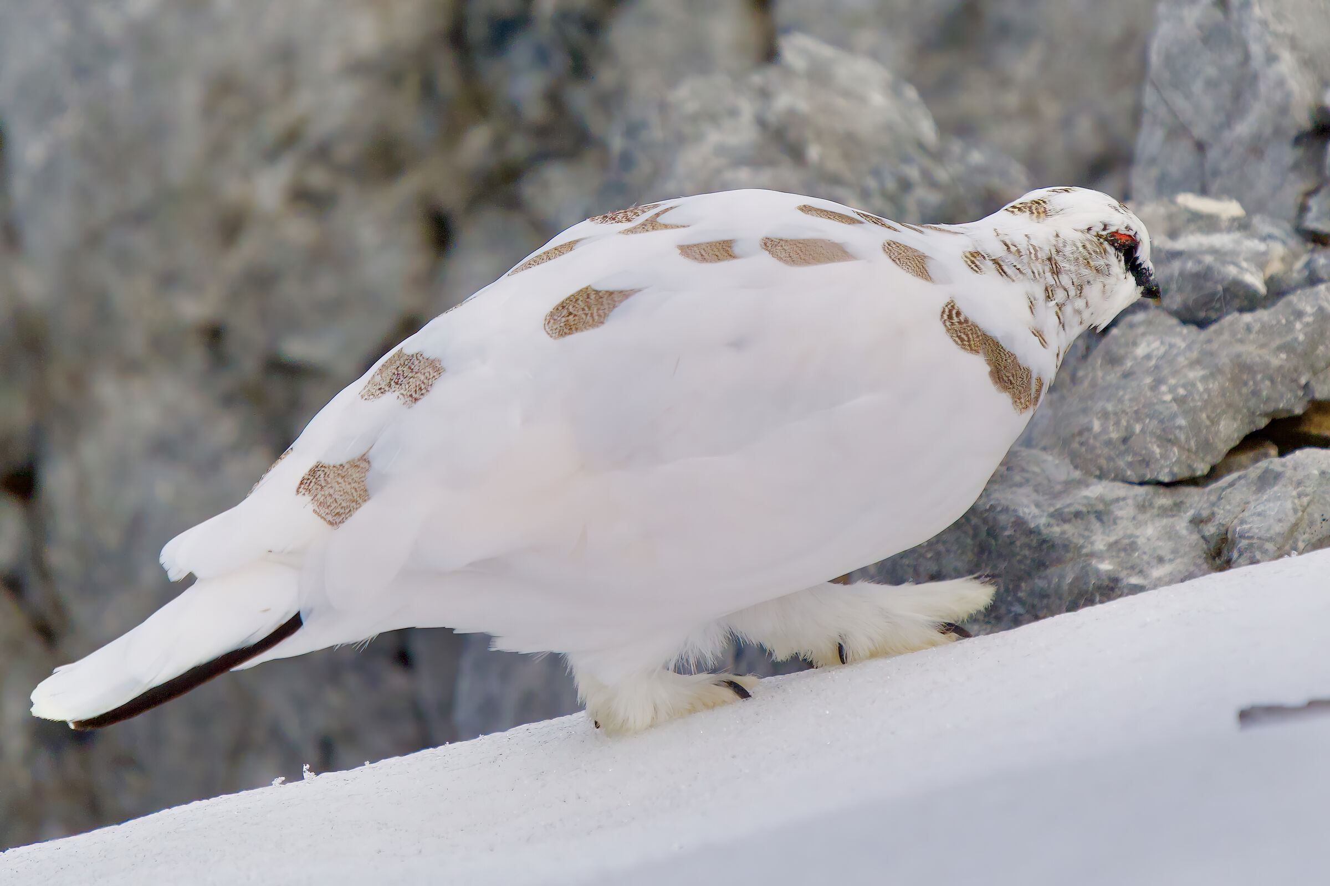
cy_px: 443
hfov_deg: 4.3
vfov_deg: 2.9
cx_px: 665
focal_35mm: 474
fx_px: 17510
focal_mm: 474
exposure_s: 1/2237
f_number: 6.3
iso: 500
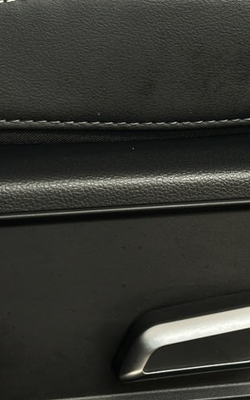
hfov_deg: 13.2
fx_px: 1057
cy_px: 157
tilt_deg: -15.7
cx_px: 276
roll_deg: +0.8
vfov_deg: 21.4
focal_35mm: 97
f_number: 1.78
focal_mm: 6.86
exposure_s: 1/33
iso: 250
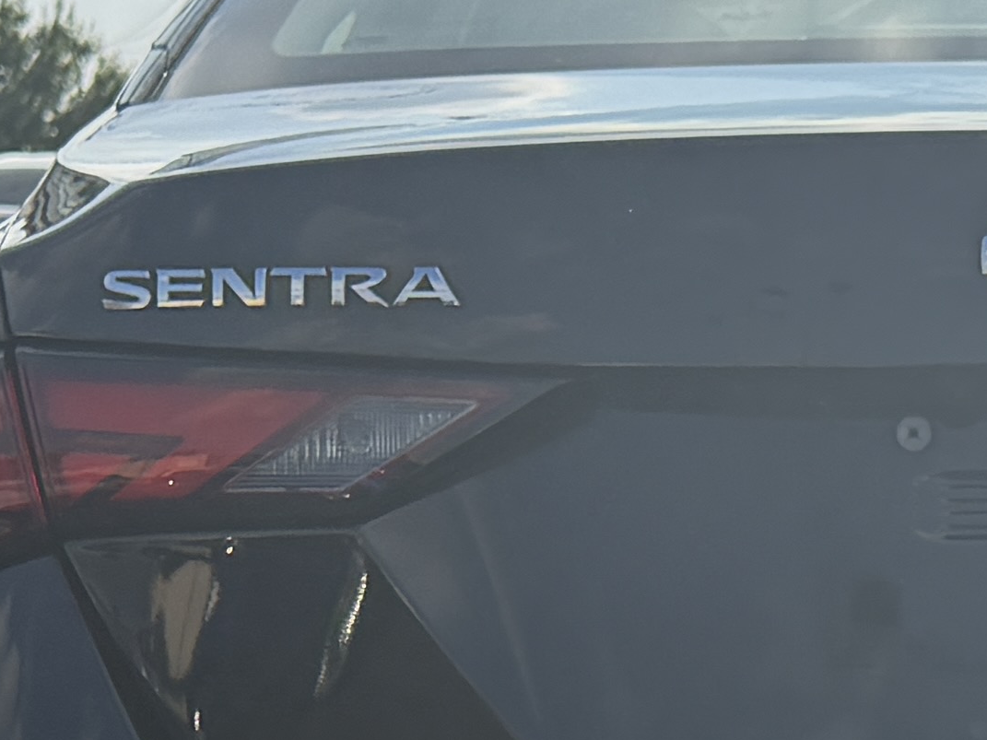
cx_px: 845
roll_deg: -1.6
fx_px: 3649
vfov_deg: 11.0
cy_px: 1192
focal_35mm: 128
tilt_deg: -14.7
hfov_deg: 15.3
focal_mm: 6.76
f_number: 1.78
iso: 125
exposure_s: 1/6711
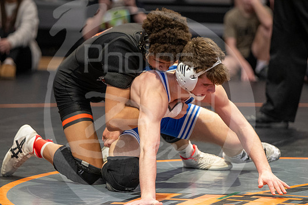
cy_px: 143
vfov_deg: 5.1
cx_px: 167
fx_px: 2300
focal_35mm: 269
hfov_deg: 7.7
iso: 3200
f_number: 2.8
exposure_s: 1/1000
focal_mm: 175
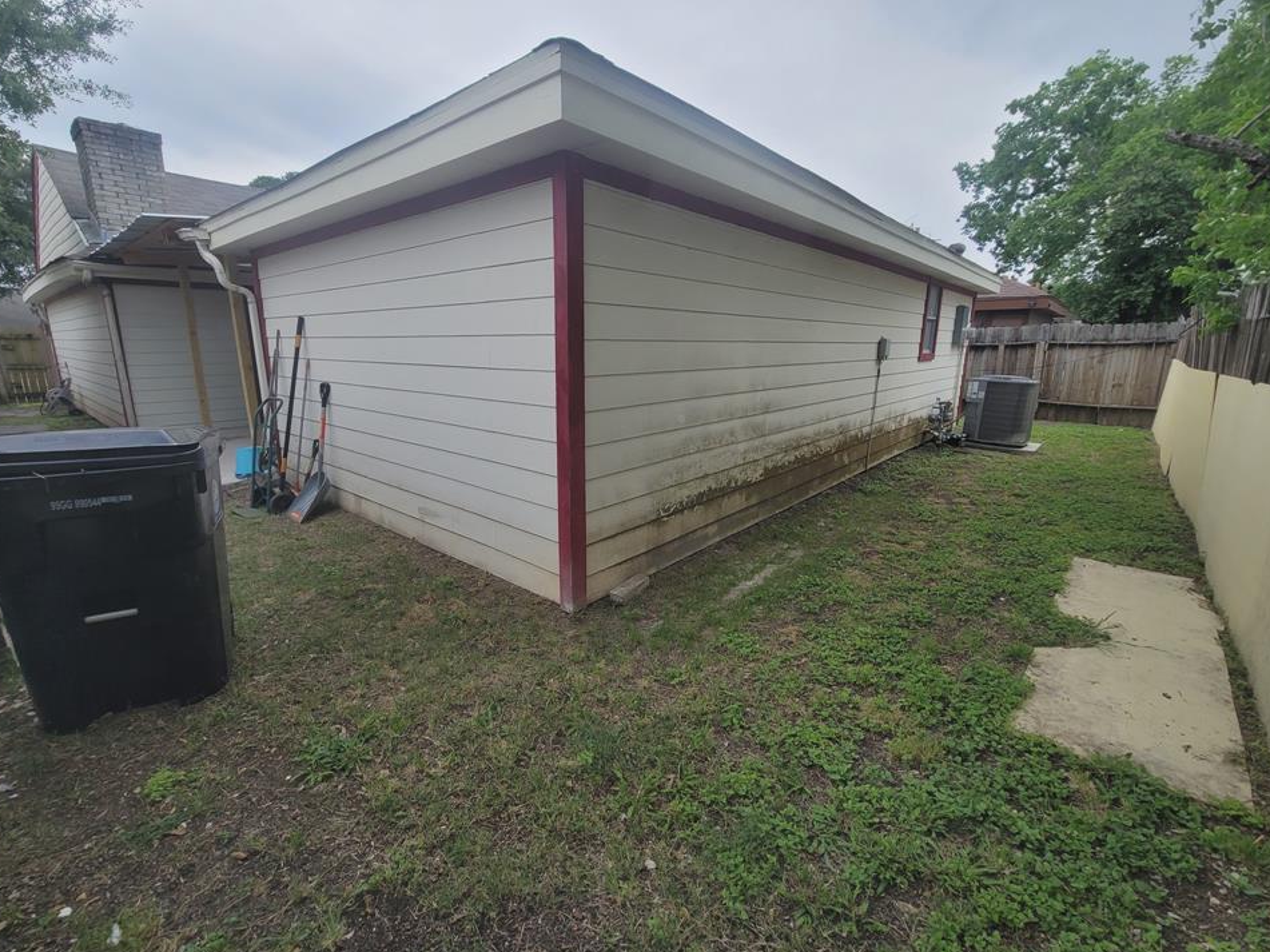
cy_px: 469
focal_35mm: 14
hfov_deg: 102.1
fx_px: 514
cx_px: 621
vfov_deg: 85.7
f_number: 2.2
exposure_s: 1/1016
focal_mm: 2.2
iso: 64
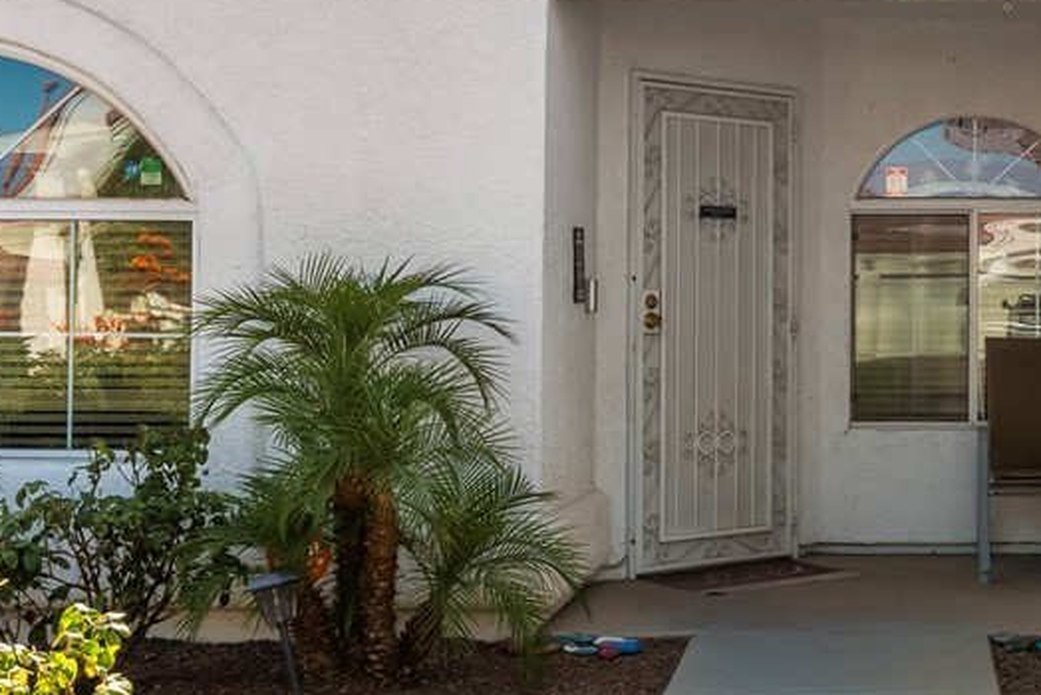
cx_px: 906
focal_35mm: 58
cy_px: 292
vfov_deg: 23.4
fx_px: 1678
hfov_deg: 33.0
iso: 400
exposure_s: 1/8000
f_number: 8
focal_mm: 19
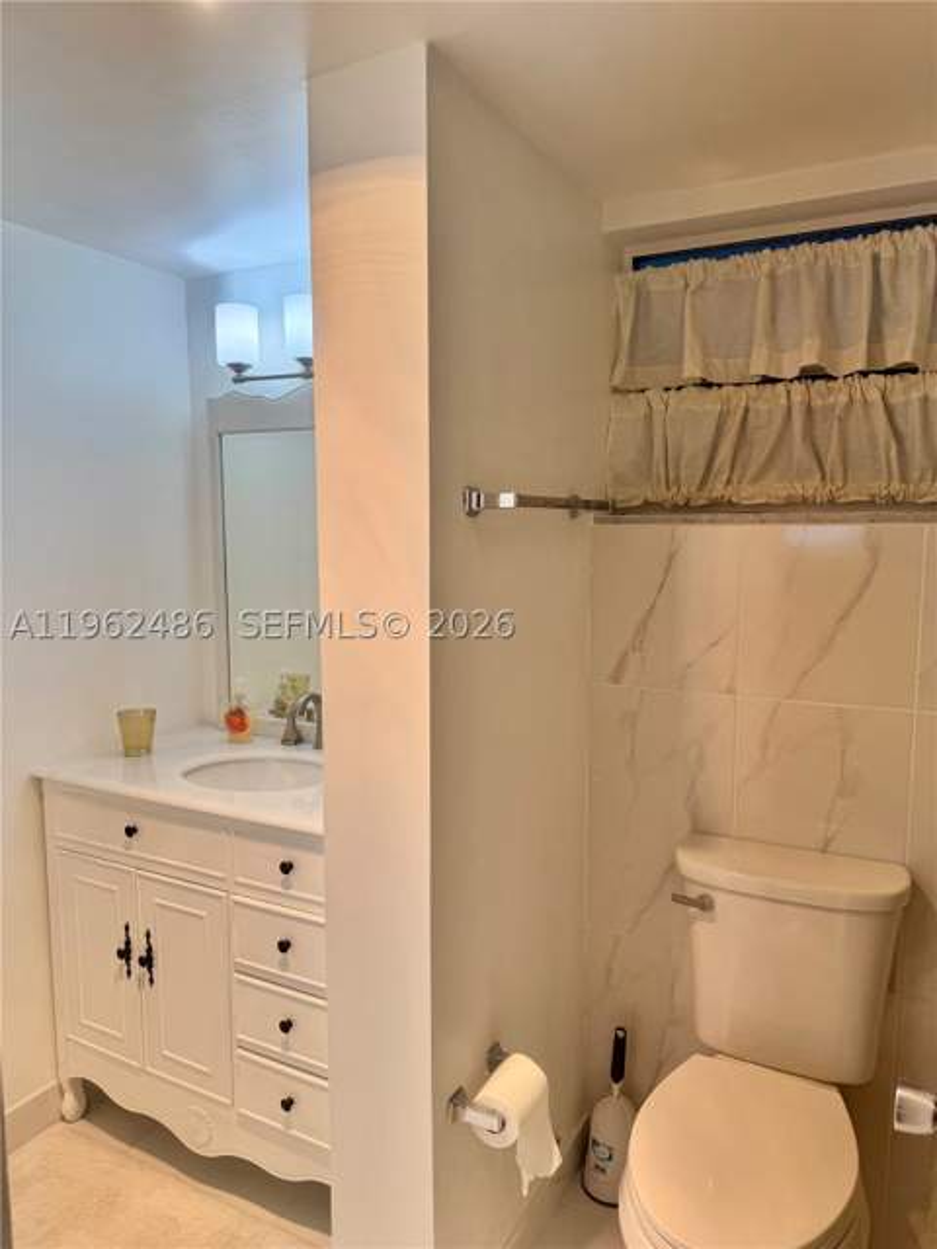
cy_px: 624
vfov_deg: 71.6
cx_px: 468
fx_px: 866
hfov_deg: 56.8
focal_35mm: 24
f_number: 1.78
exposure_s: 1/376
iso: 80
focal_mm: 6.76
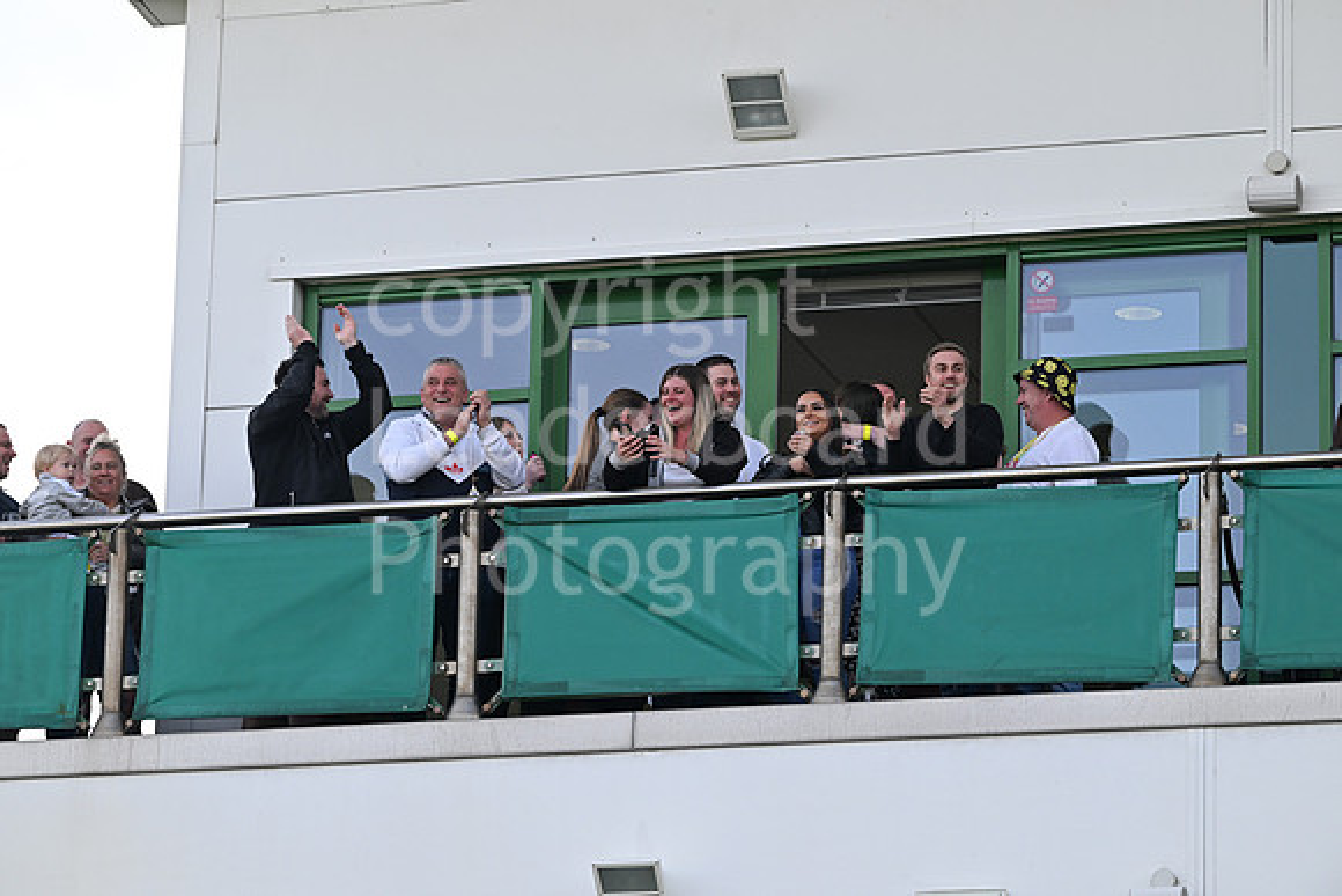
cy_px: 448
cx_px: 671
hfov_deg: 12.1
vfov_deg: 8.1
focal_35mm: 170
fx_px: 6338
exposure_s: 1/1250
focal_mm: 170
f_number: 5.6
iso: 800
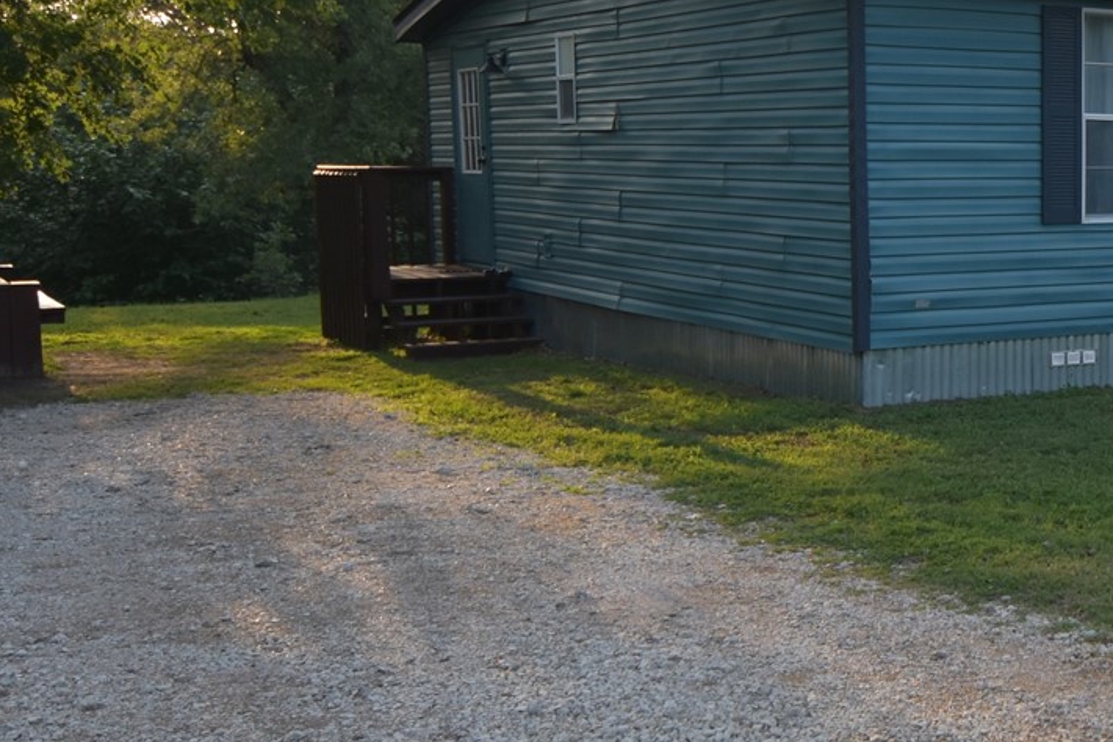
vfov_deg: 24.6
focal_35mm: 55
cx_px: 1118
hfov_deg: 33.2
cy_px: 305
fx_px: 1700
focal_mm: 12
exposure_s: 1/640
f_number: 3.8
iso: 200
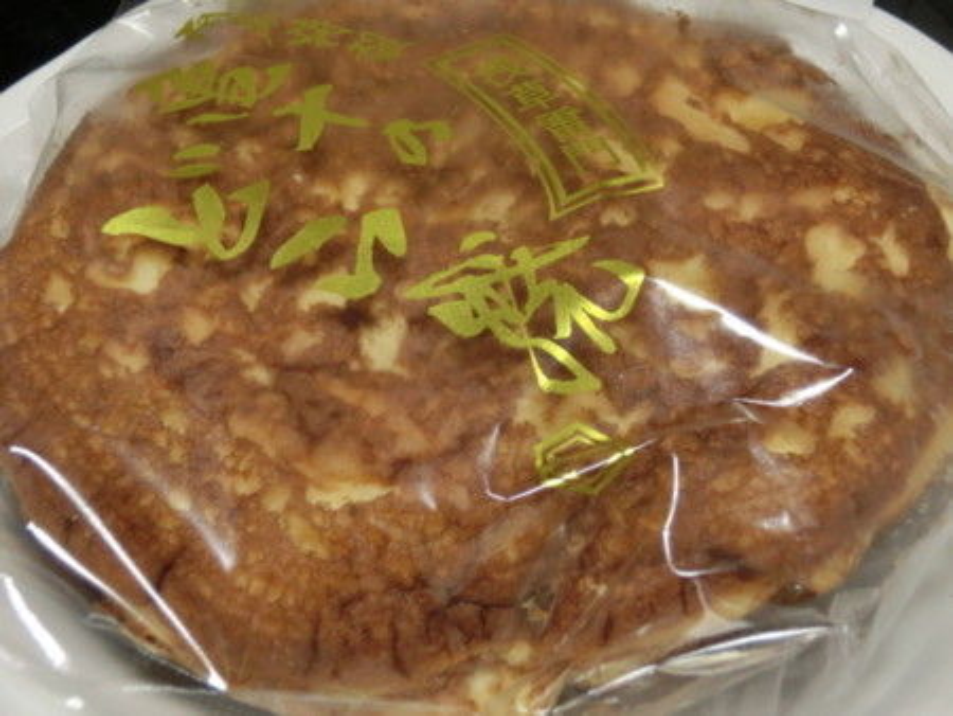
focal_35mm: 68
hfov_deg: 28.5
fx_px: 1873
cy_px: 358
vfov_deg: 21.6
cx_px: 476
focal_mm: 12.1
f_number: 4.7
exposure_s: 1/25
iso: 400
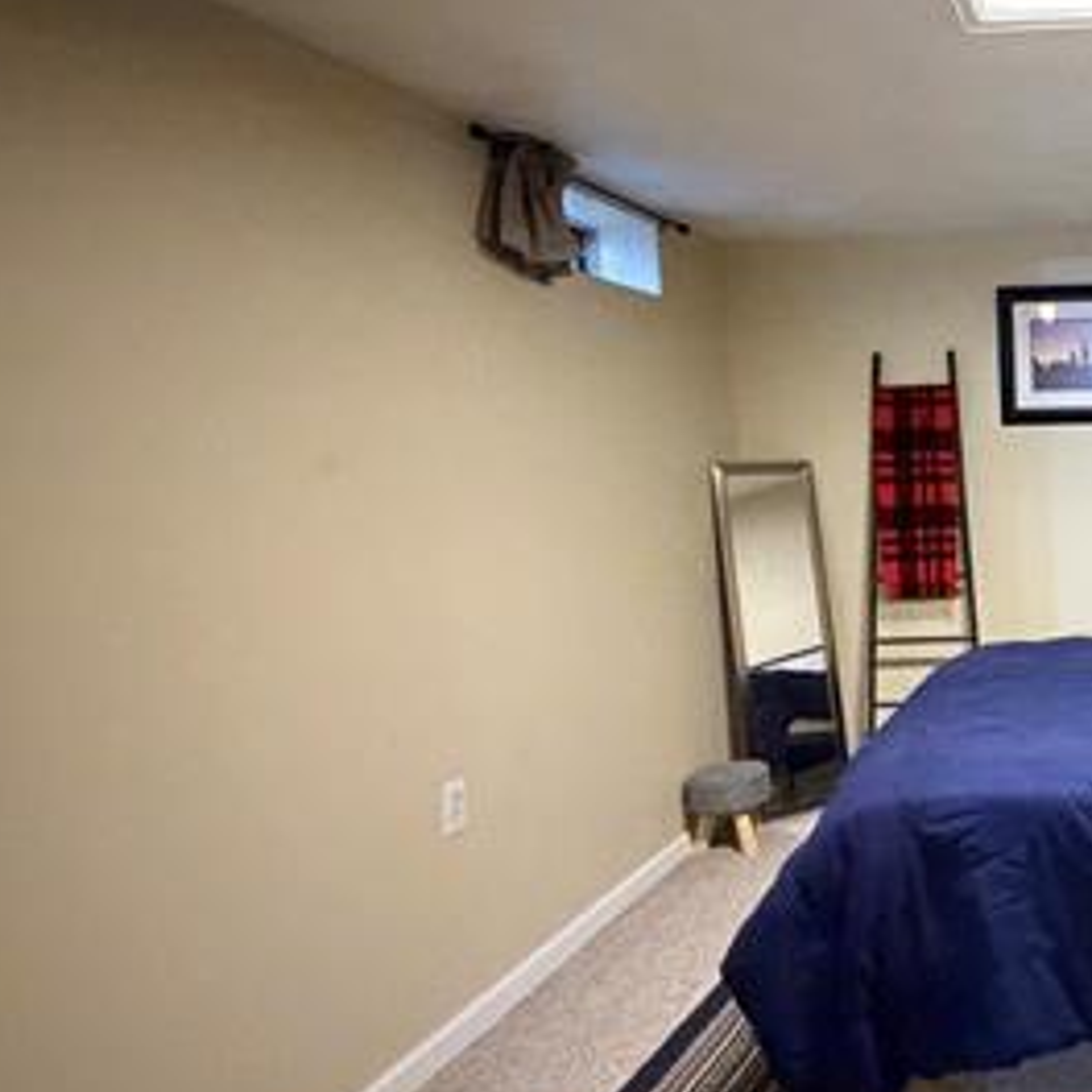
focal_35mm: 30
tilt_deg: -3.8
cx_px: 1125
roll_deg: +1.4
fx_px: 1071
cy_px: 550
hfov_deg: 44.6
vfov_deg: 54.0
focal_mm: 2.22
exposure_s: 1/30
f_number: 2.2
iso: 1250
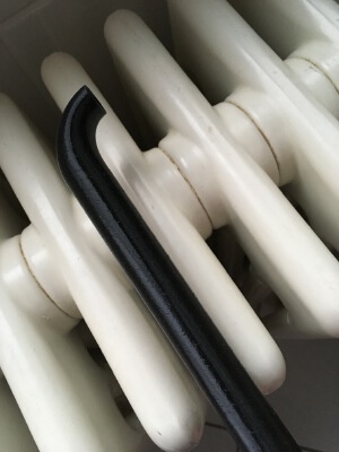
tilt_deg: -70.4
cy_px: 226
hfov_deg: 48.2
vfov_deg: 61.7
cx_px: 170
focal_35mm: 29
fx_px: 379
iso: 200
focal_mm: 4.15
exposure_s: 1/33
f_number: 2.2
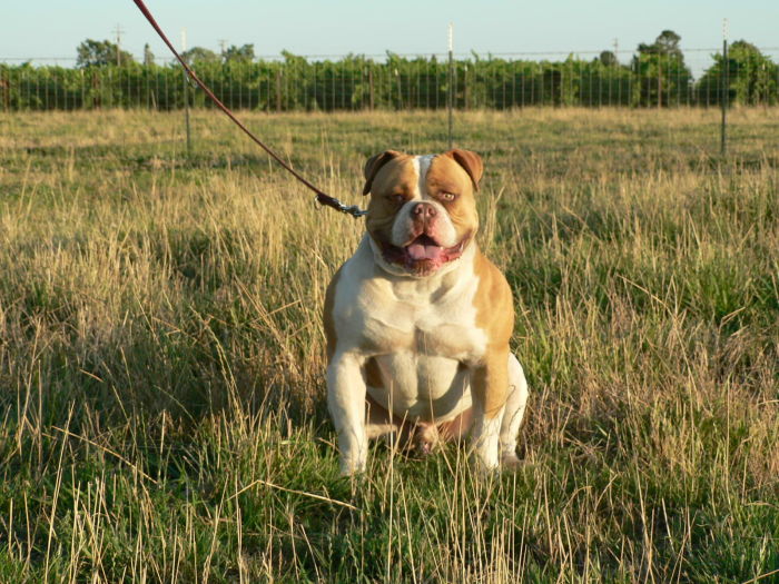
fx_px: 2183
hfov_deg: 20.2
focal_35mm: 97
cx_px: 390
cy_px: 292
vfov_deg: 15.2
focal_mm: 16.2
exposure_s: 1/200
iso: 80
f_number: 4
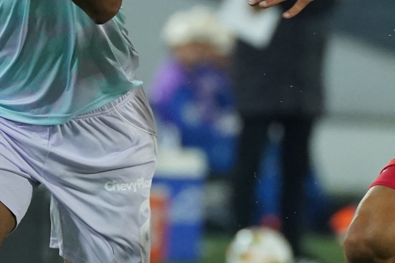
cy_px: 81
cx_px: 364
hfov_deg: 1.4
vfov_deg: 0.9
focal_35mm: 1515
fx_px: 16620
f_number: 5.6
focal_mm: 333
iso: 5000
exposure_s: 1/1000
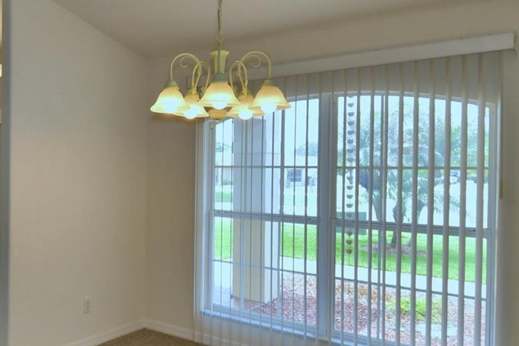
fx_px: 476
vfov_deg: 40.0
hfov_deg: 52.9
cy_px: 173
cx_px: 94
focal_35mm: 33
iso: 100
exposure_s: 1/100
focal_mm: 10
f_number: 4.5
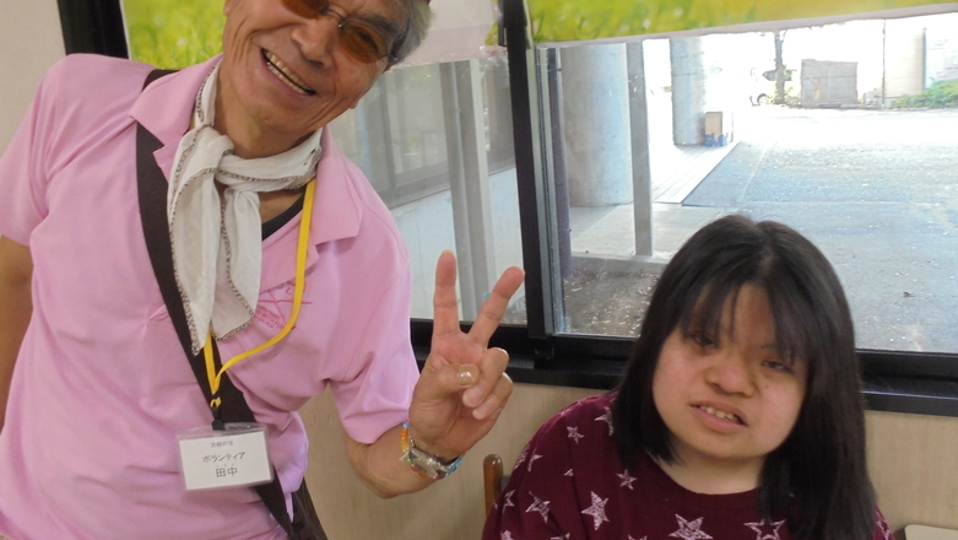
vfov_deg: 40.2
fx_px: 737
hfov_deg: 66.0
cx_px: 486
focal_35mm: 29
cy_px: 237
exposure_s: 1/30
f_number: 3.5
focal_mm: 4.6
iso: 250
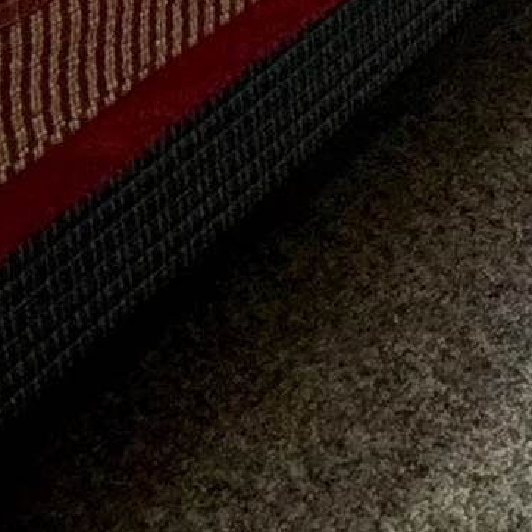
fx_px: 1826
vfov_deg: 11.5
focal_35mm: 105
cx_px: 651
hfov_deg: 15.9
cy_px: -968
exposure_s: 1/60
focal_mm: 2.22
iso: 320
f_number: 2.2
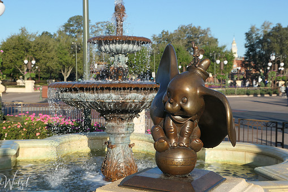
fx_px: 392
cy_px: 91
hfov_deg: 40.3
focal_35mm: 49
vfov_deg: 27.6
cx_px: 132
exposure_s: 1/800
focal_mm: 15.8
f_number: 5
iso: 200
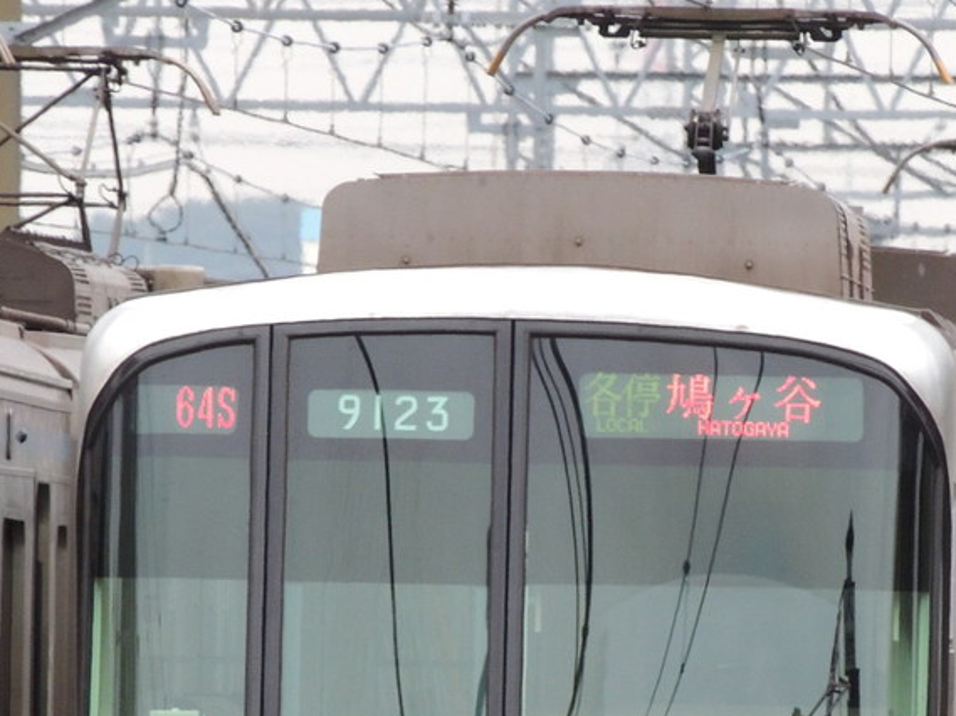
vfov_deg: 1.2
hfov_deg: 1.6
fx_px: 34169
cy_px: 687
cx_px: 674
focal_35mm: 1238
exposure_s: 1/160
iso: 400
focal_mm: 98.1
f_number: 4.9
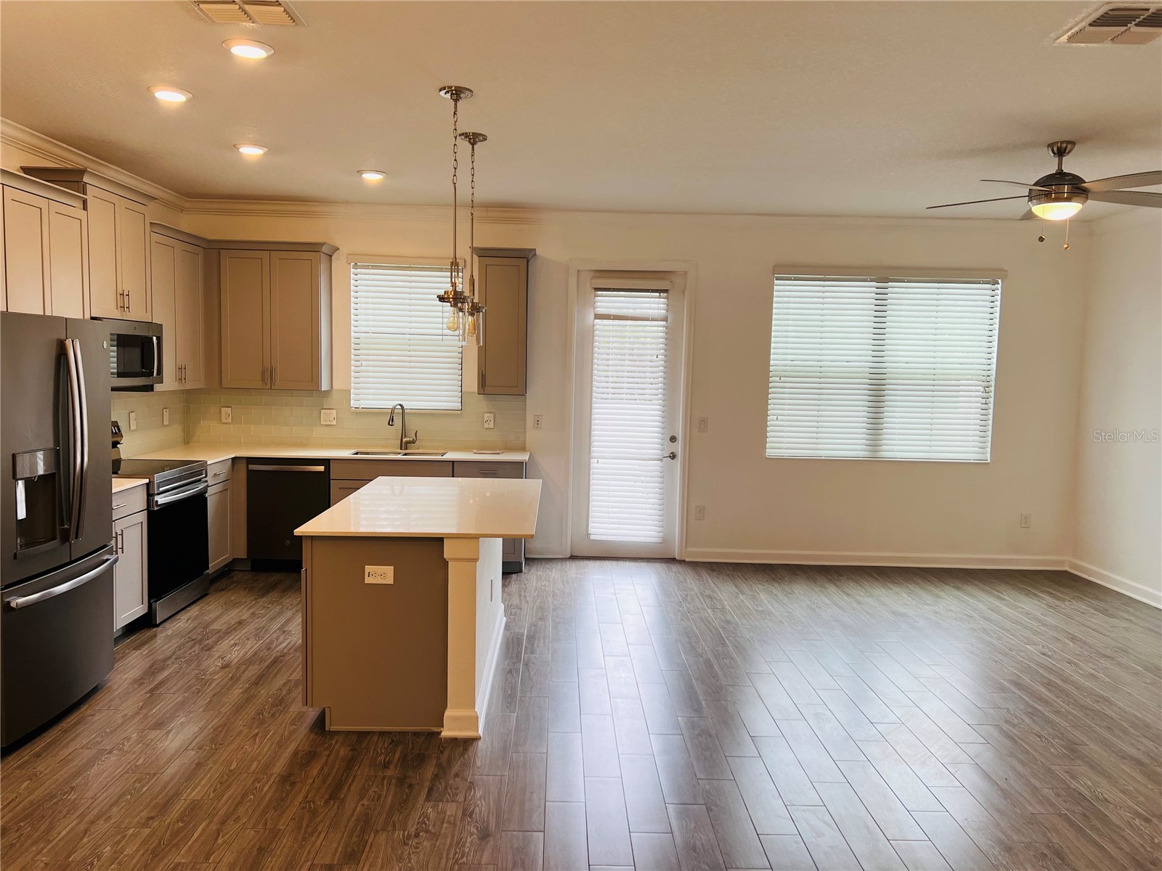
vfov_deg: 53.1
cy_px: 436
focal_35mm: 26
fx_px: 873
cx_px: 581
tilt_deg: -5.0
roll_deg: -1.3
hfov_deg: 67.3
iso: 64
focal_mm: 5.7
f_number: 1.5
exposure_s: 1/120
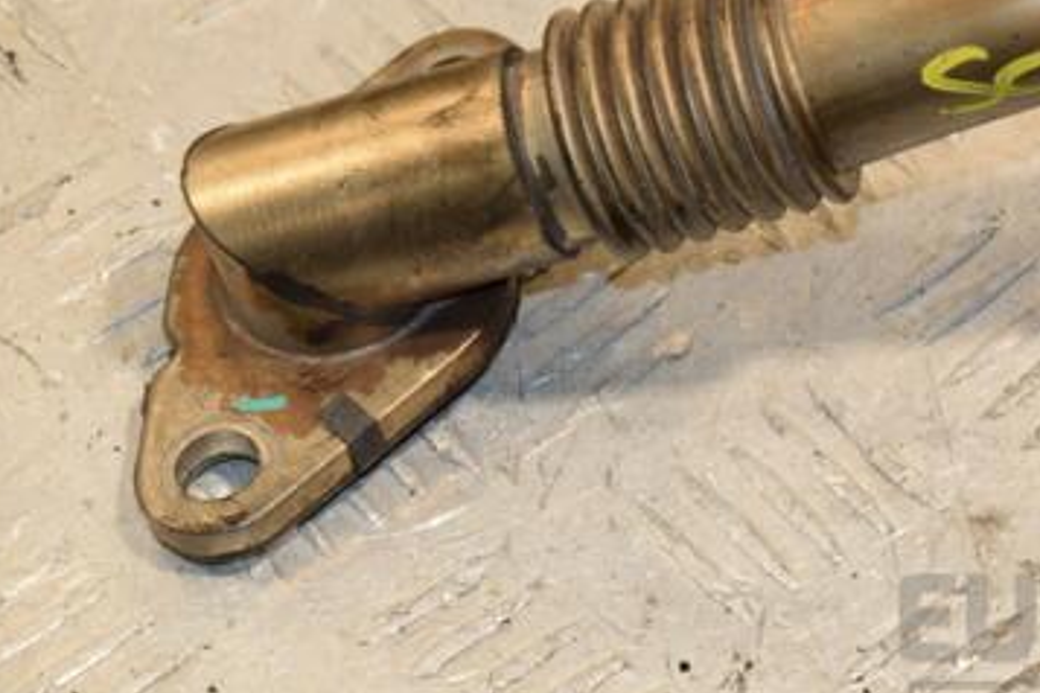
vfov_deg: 7.3
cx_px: 845
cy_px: 230
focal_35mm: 189
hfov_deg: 10.9
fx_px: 5455
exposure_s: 1/200
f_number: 8
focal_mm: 75
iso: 800
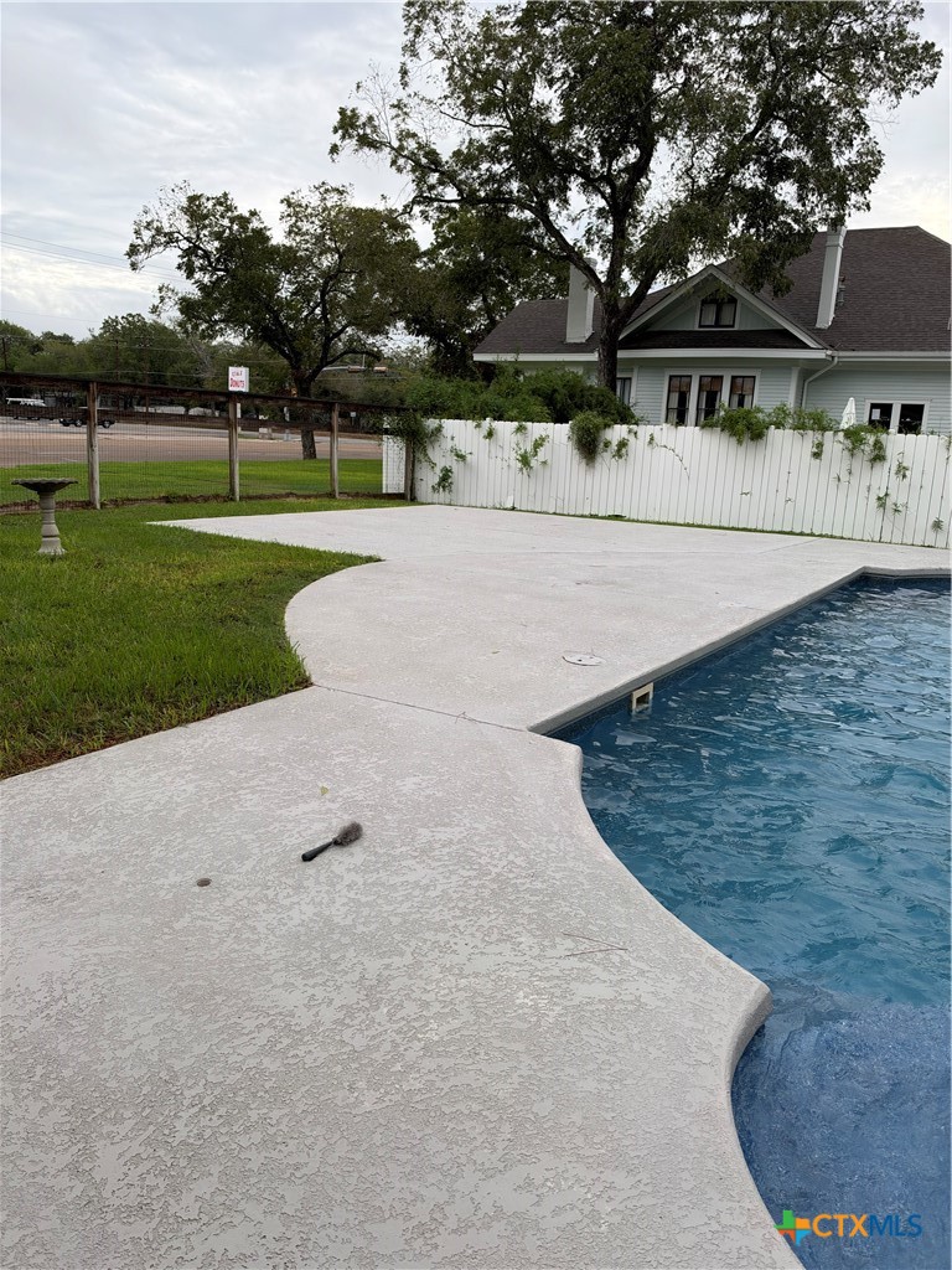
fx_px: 880
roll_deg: -2.5
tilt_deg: -12.0
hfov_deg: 56.8
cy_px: 635
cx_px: 476
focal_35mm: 24
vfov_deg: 71.6
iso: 64
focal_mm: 6.93
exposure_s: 1/1307
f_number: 1.8
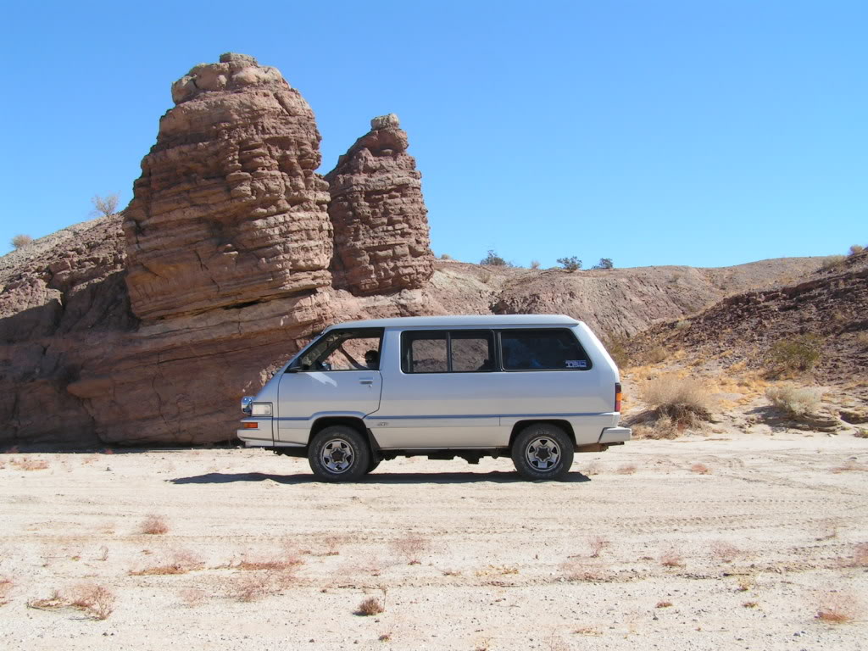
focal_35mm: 38
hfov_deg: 49.0
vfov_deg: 37.7
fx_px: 953
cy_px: 326
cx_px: 434
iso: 50
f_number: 5.6
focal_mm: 6.3
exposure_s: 1/250
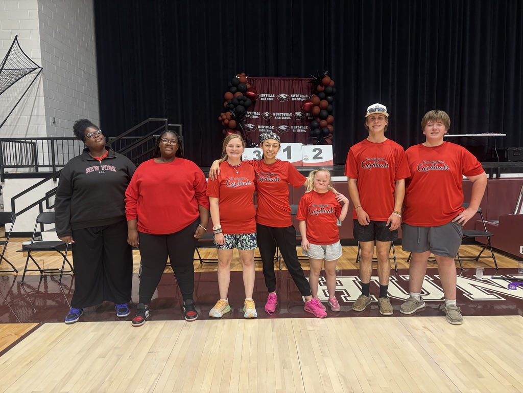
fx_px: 393
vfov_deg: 53.1
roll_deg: +0.6
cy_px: 196
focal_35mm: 26
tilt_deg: -5.7
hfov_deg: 67.3
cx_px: 262
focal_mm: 5.96
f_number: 1.6
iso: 160
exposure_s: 1/60
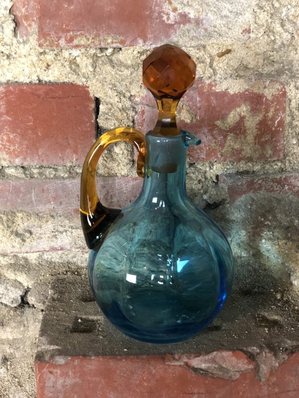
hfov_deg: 28.0
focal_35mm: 52
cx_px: 150
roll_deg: +0.8
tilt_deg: -21.6
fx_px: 599
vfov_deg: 36.8
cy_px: 199
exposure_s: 1/25
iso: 160
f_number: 2.4
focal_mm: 6
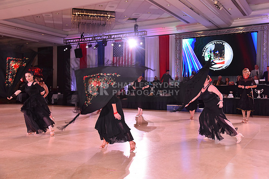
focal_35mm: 38
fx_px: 284
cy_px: 90
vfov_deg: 35.1
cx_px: 134
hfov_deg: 50.7
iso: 2500
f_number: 6.3
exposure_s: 1/250
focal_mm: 38
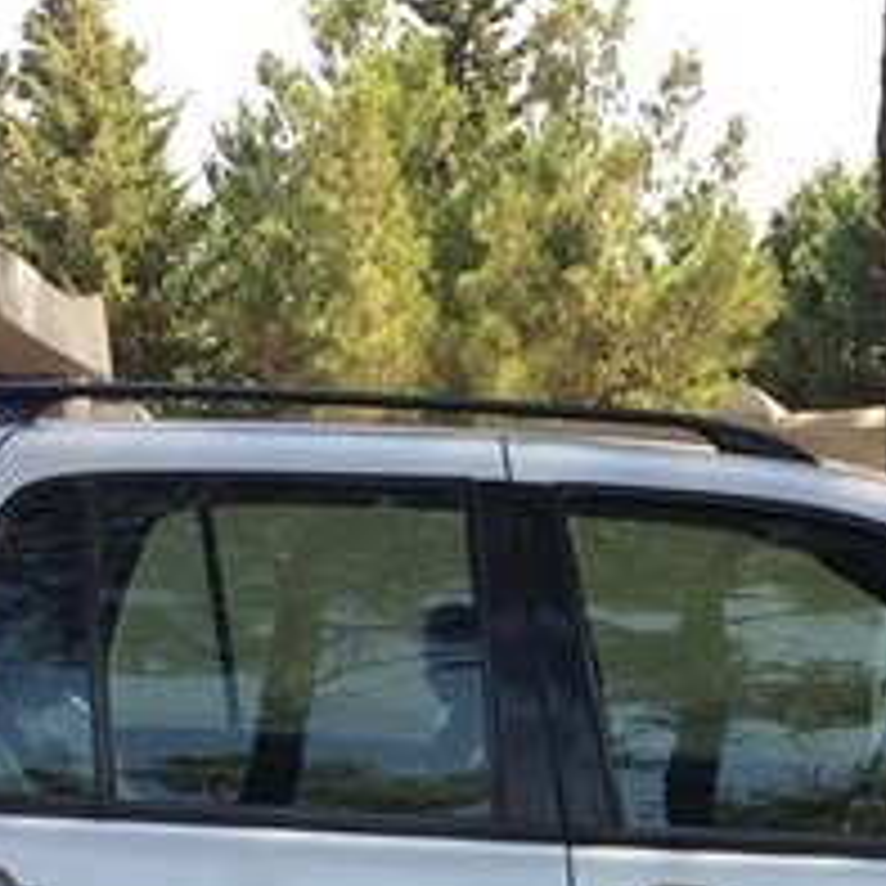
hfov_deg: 20.1
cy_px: 1055
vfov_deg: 19.1
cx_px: 643
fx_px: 2490
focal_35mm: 86
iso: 32
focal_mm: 4.15
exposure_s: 1/387
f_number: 2.2
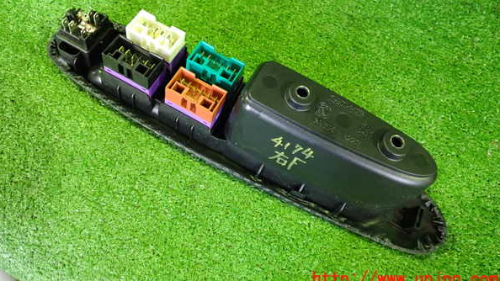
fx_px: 437
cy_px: 101
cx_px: 250
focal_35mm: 33
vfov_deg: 35.4
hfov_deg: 59.5
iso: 800
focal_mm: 5.4
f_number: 2.3
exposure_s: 1/25
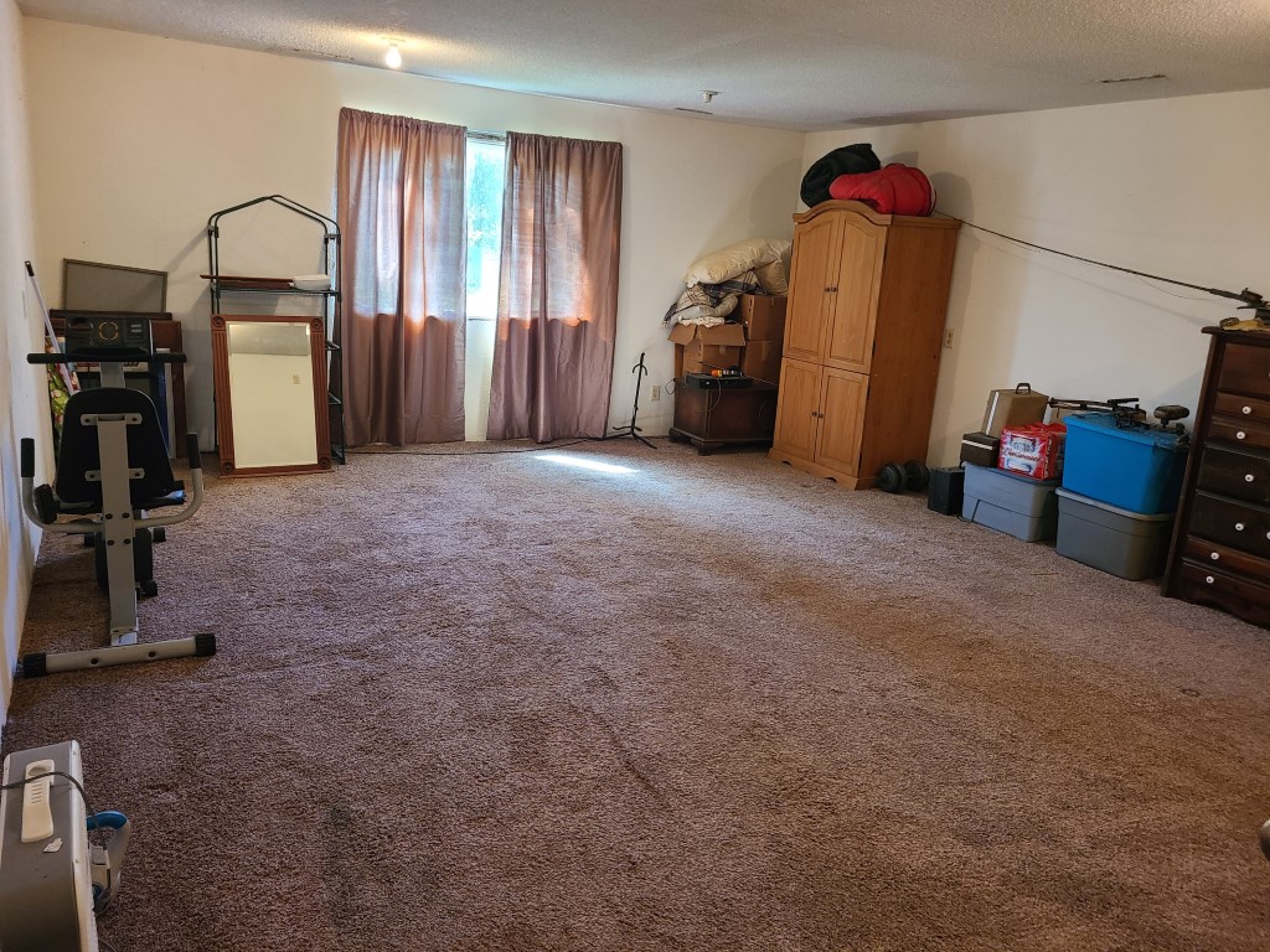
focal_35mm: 26
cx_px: 635
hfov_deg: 67.3
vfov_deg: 53.1
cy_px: 476
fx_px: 954
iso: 250
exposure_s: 1/60
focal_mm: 5.4
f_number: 1.8
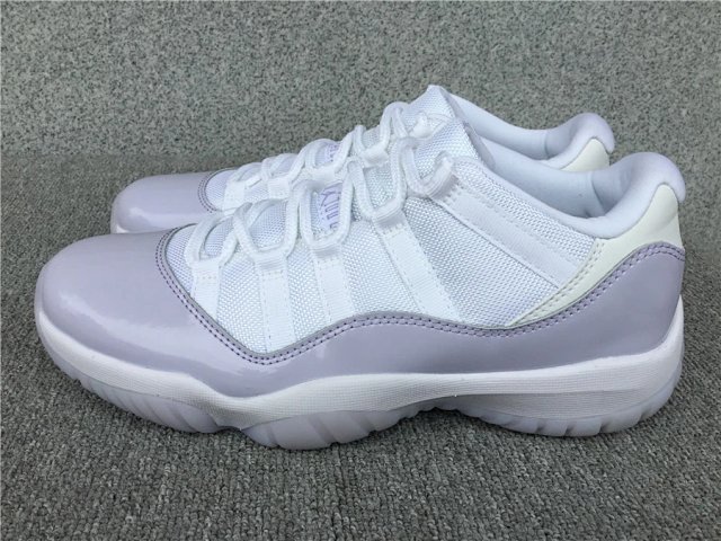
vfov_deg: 45.4
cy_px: 270
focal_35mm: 31
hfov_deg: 58.4
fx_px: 646
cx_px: 360
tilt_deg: -25.2
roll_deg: -2.0
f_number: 2.4
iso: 25
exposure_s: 1/278
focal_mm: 3.3
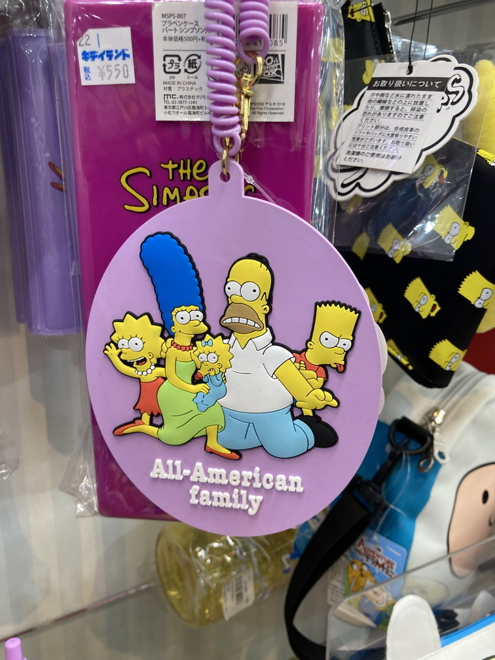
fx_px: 534
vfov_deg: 63.4
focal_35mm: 28
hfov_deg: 49.7
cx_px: 248
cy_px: 330
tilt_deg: -15.2
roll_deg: -1.7
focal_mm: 3.99
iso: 50
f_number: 1.8
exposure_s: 1/50
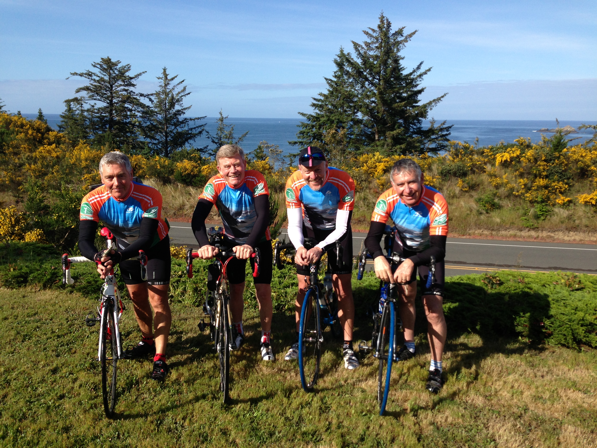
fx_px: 569
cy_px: 224
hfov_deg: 55.4
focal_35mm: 33
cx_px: 298
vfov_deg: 42.9
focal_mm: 4.13
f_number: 2.4
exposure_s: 1/1330
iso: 50
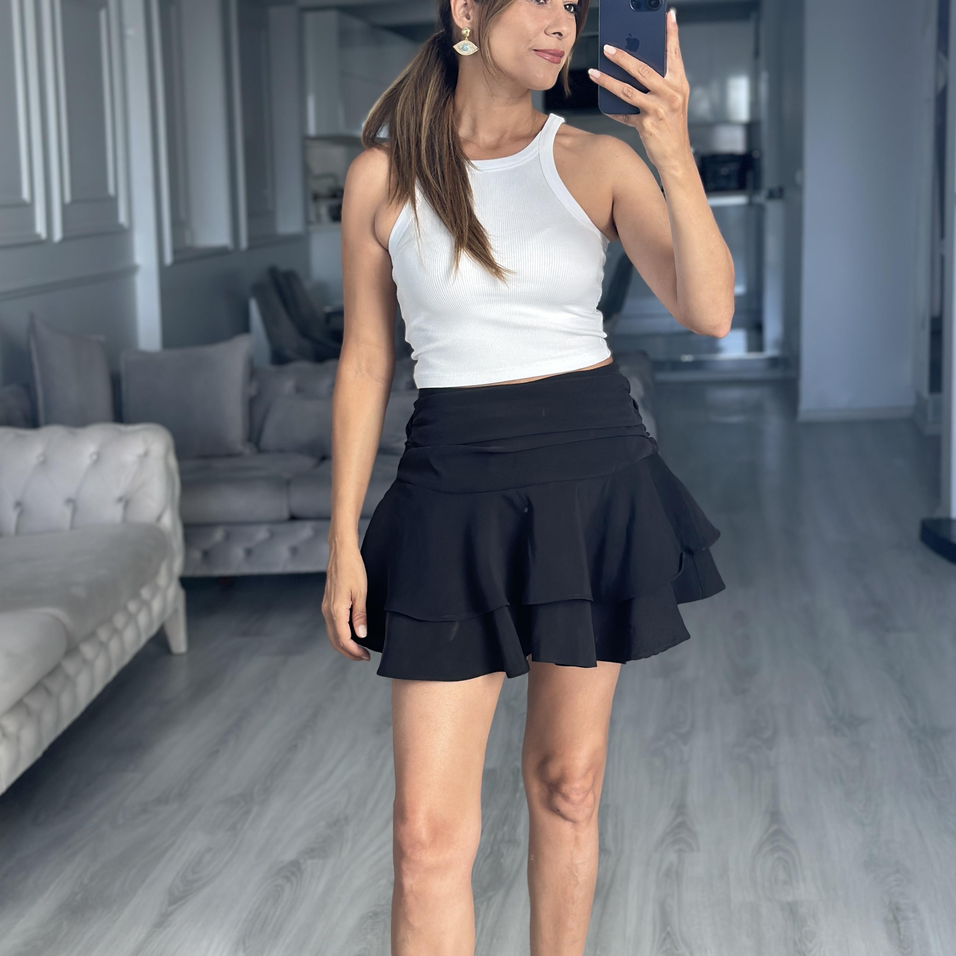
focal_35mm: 57
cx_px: 481
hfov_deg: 30.0
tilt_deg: -15.8
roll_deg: +2.3
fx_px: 1781
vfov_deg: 29.9
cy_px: 364
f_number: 1.78
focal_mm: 6.86
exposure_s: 1/149
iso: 125
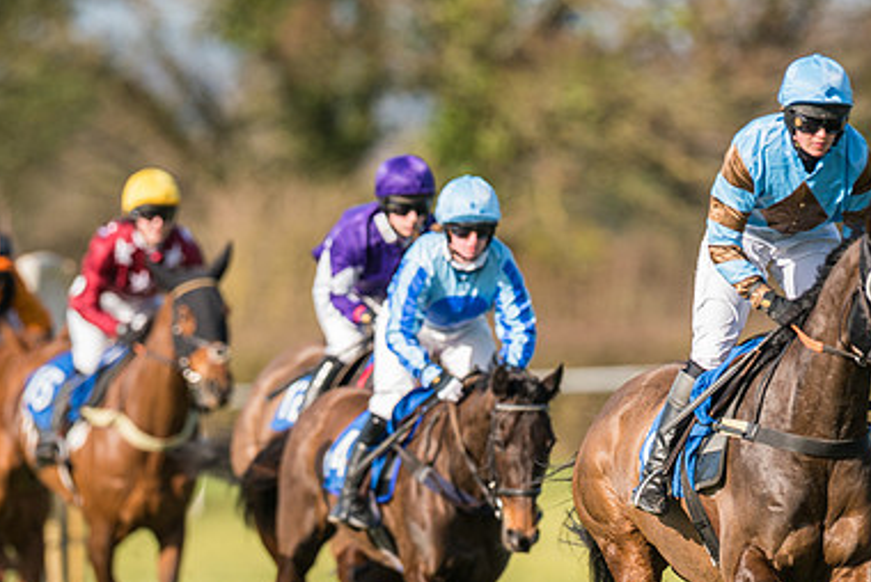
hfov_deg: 3.4
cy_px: 418
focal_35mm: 610
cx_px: 500
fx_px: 14769
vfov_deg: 2.3
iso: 200
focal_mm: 400
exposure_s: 1/2000
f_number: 5
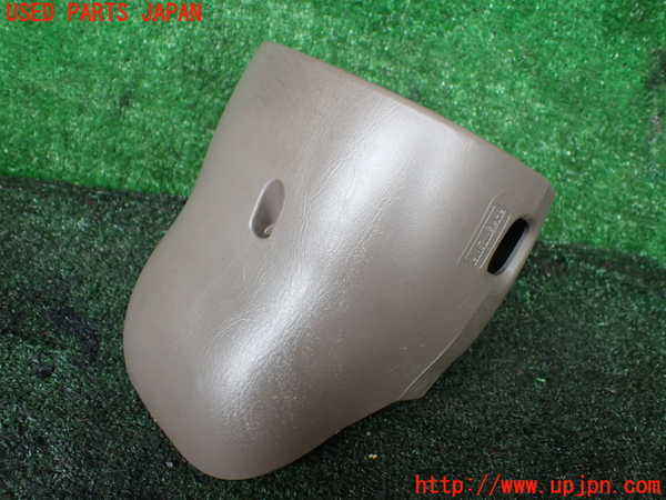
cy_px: 250
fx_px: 577
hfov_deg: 60.0
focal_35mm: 30
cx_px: 333
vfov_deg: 46.8
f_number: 2.3
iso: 320
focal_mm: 5.4
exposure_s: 1/125
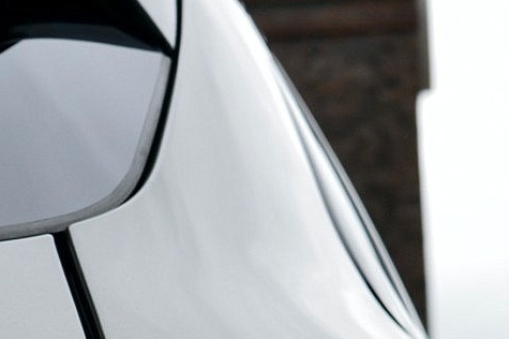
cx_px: 148
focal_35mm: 246
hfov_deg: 8.4
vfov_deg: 5.5
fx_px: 3476
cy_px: 570
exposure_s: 1/200
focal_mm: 48
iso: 400
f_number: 10
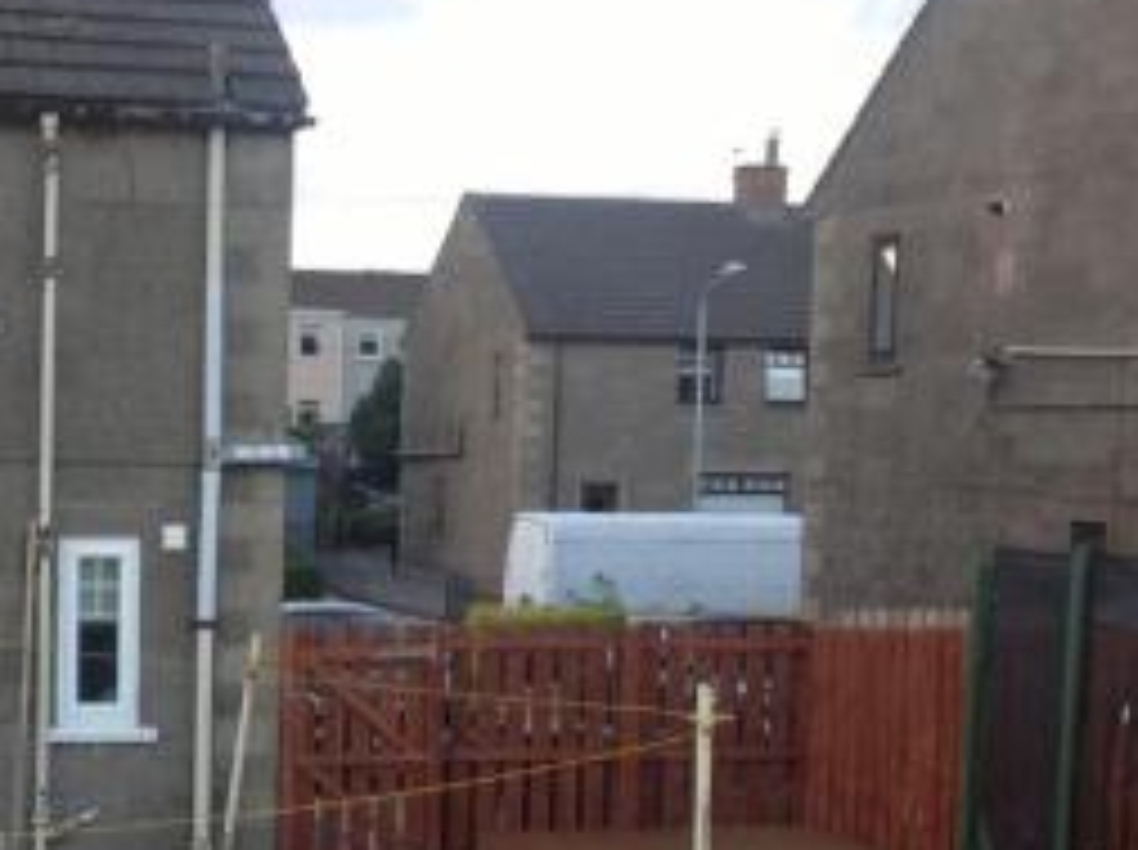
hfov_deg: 23.7
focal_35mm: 81
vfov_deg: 18.1
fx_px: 2659
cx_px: 191
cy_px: 627
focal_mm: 4.28
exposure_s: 1/120
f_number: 2.4
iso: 100
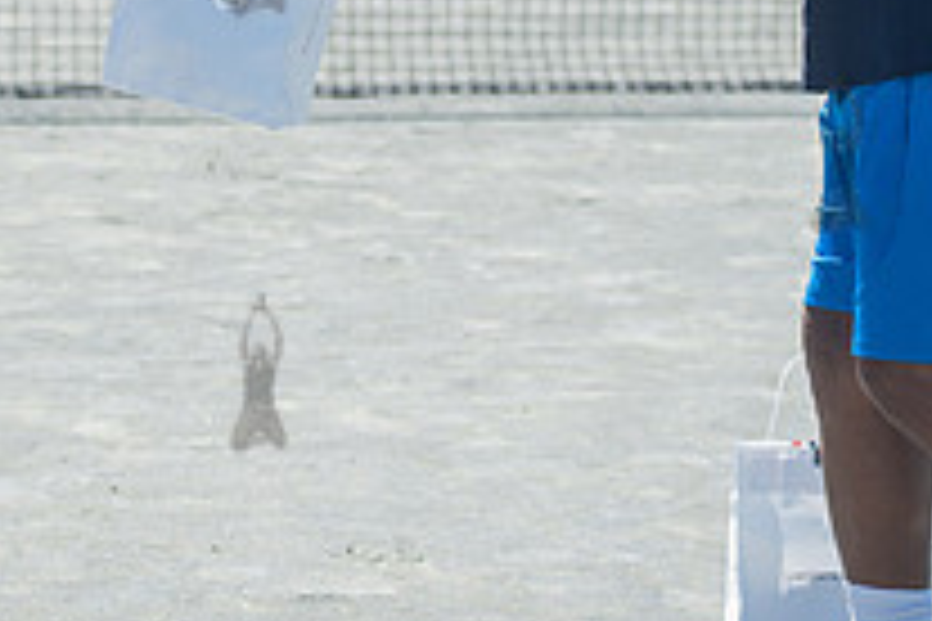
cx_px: 257
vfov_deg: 6.1
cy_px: -65
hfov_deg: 9.1
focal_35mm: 226
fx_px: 5850
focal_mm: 80
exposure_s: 1/500
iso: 200
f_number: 4
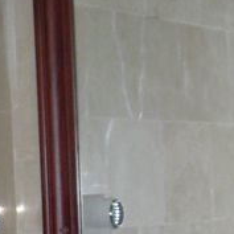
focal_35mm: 194
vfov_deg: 8.7
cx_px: -100
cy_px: 406
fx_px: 1484
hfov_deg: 8.8
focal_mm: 6.2
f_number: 2.7
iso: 200
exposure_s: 1/60
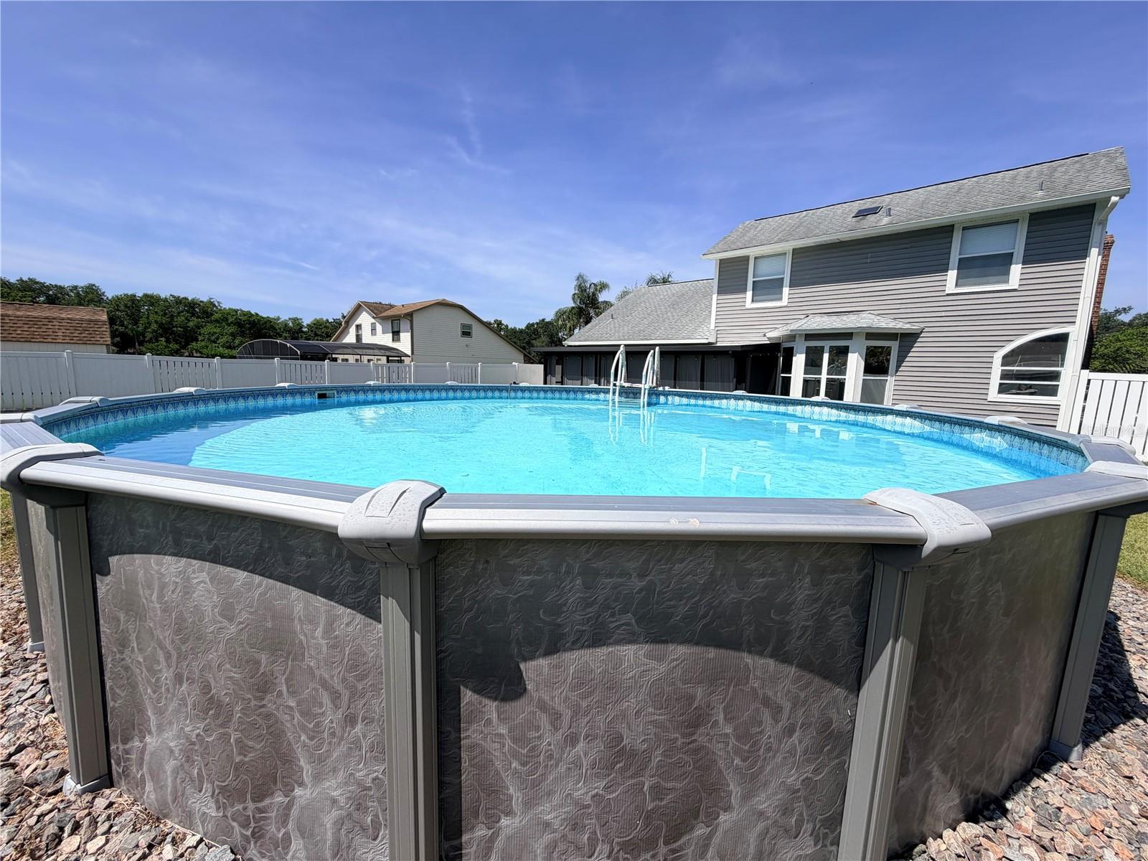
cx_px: 574
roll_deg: -1.4
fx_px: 464
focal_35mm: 14
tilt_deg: -7.8
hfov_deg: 102.1
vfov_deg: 85.7
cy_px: 430
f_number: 2.2
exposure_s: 1/1211
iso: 20
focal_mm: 2.22
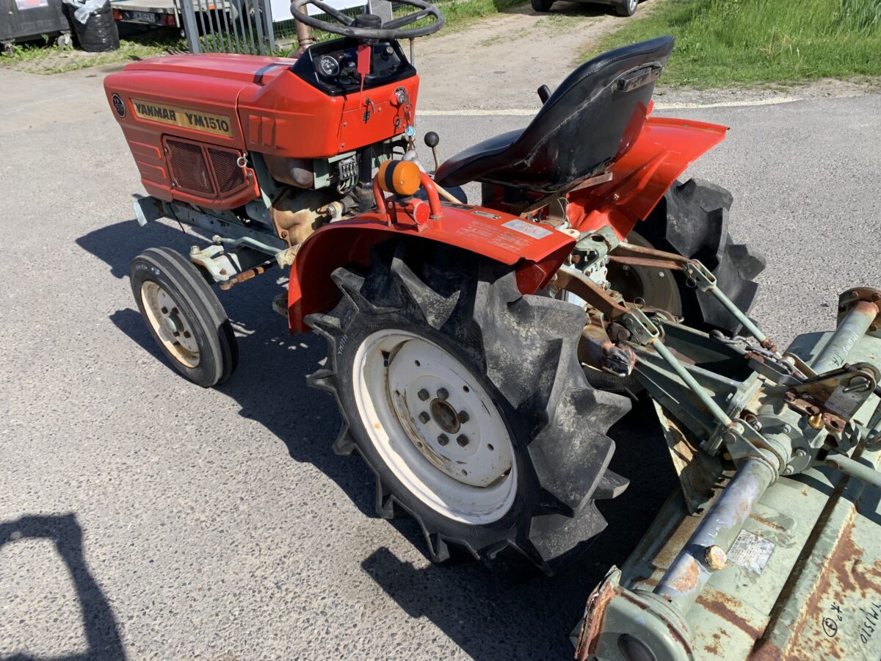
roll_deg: +1.7
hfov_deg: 67.3
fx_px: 662
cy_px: 330
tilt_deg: -33.2
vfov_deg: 53.1
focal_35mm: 26
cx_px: 440
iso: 25
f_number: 1.8
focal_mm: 4.25
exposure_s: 1/1314
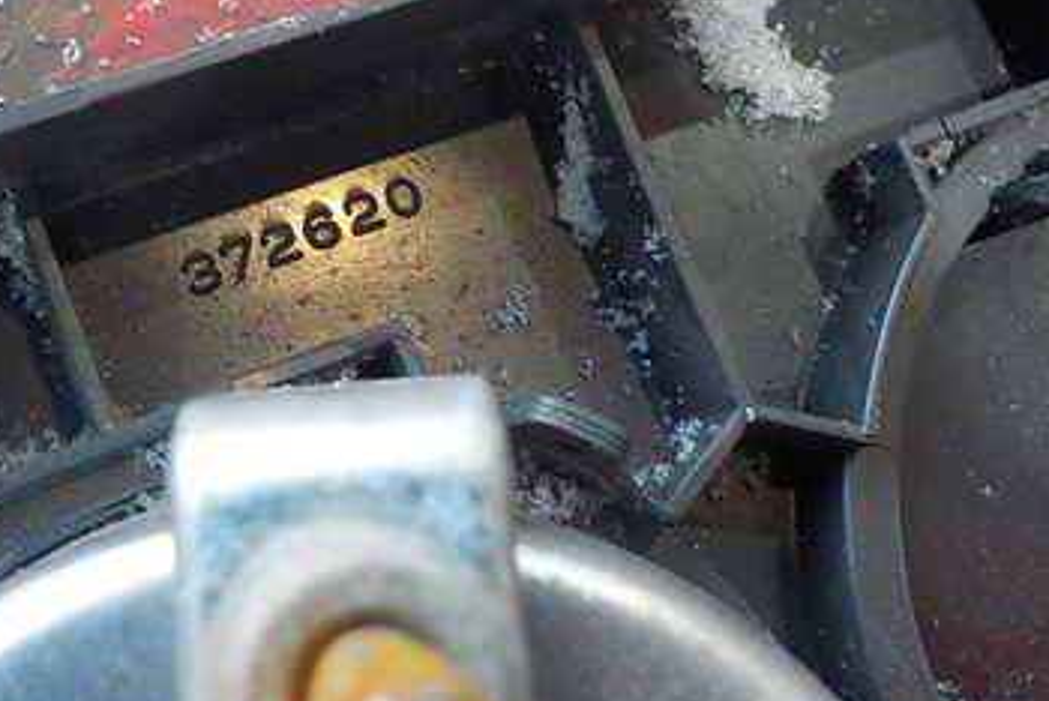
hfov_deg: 34.7
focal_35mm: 57
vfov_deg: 23.8
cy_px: 261
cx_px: 363
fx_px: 1662
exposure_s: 1/30
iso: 400
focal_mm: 4.1
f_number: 3.3
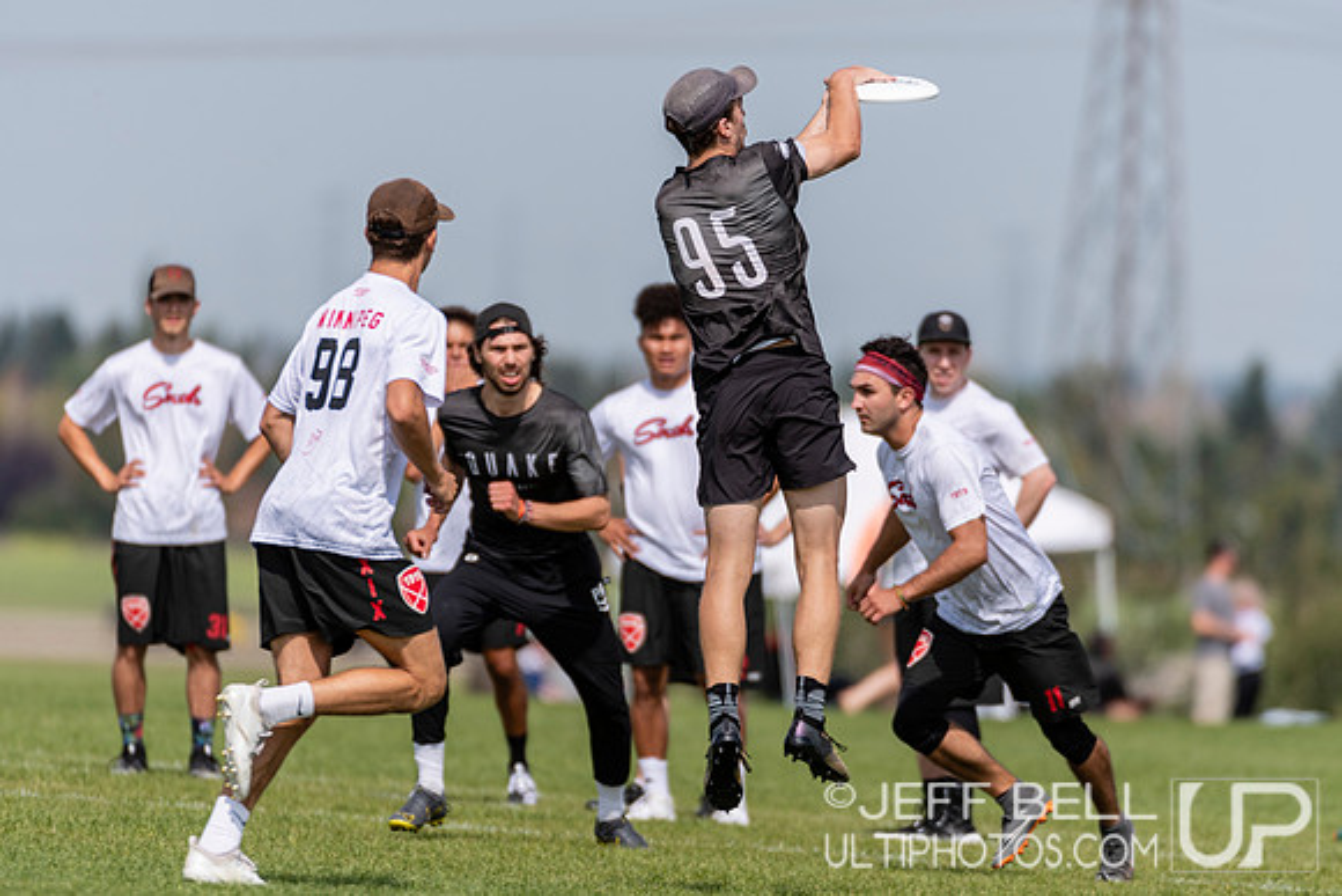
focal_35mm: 600
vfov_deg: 2.3
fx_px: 22371
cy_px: 448
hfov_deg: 3.4
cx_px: 671
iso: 100
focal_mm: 400
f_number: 4
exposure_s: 1/1250
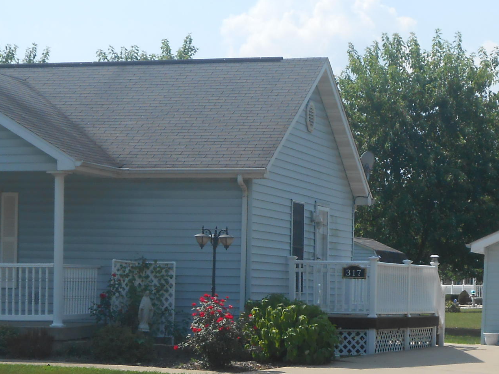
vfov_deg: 12.7
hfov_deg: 17.0
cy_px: 322
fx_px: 1672
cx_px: 221
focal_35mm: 116
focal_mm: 8.8
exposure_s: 1/500
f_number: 4.8
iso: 80
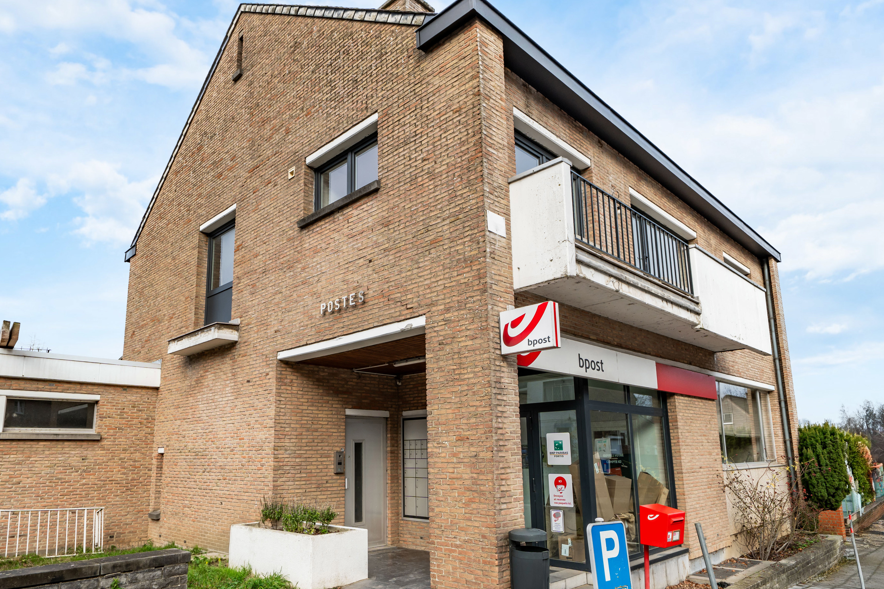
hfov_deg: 78.5
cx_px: 409
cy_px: 346
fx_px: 540
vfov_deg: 56.9
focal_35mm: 22
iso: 100
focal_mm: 15
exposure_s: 1/125
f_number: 8
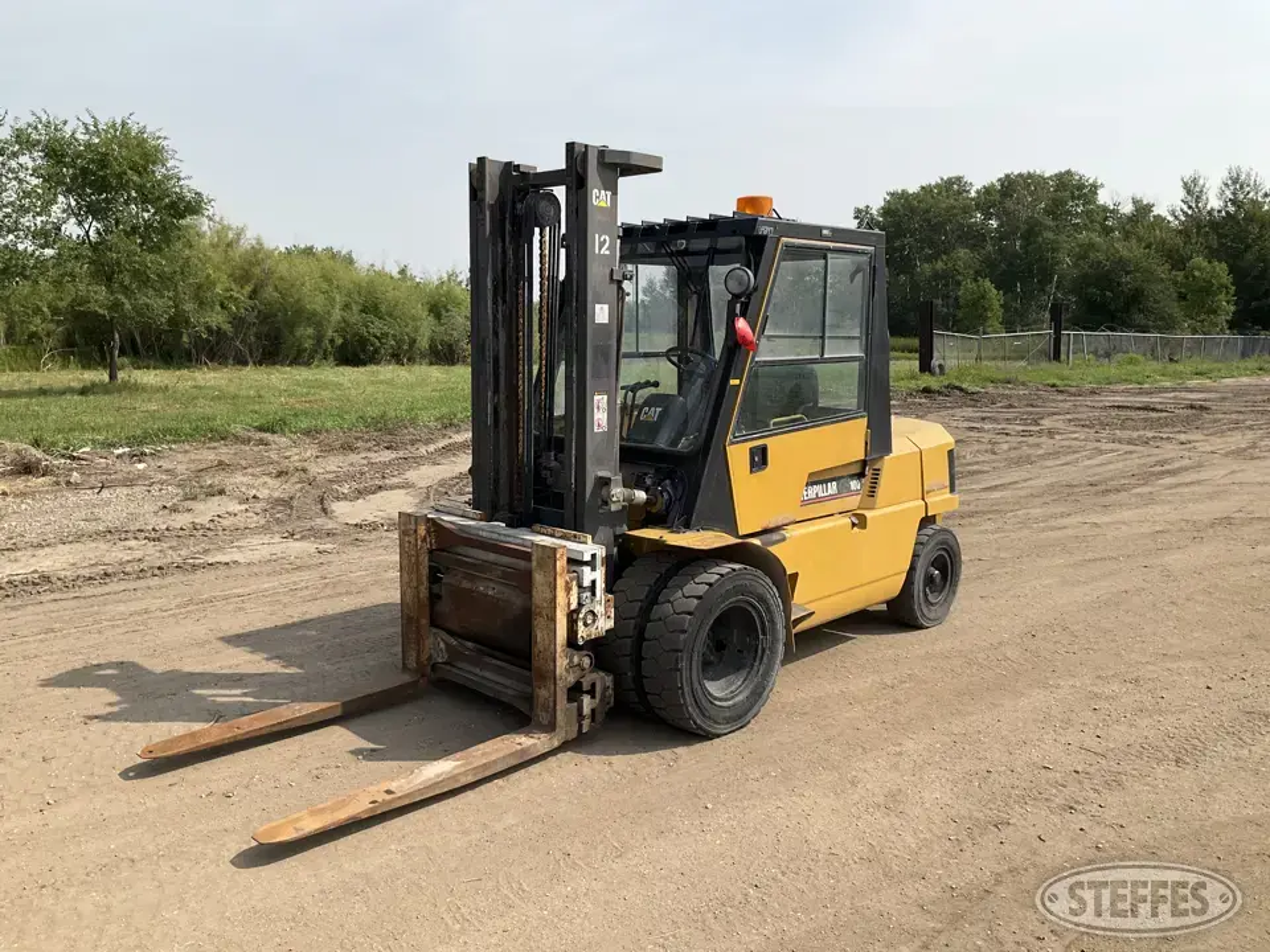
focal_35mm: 29
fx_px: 1064
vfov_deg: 48.2
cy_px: 476
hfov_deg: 61.7
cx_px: 635
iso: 25
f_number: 1.8
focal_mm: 3
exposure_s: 1/2058
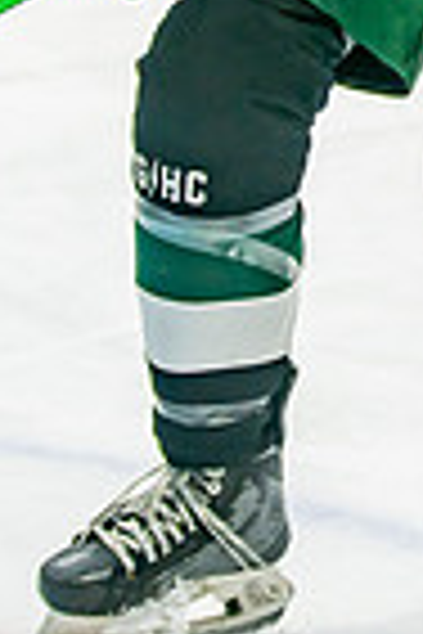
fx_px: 7455
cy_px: -314
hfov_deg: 3.2
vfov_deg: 4.8
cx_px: 468
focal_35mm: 423
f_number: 2.8
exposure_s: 1/640
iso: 800
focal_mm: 88
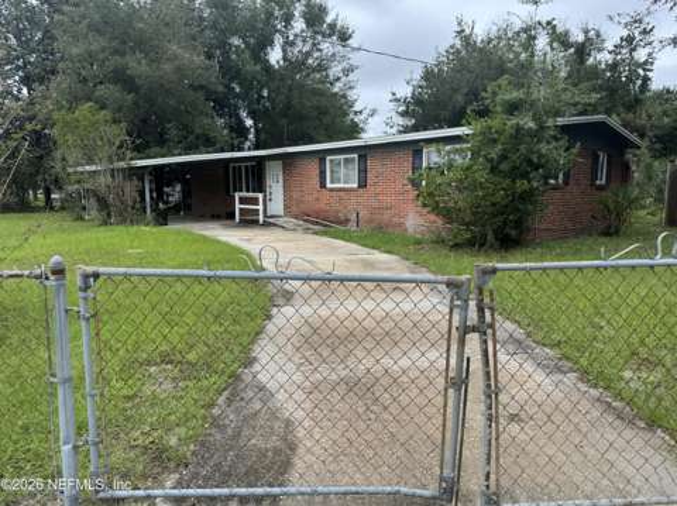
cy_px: 253
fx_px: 469
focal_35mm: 24
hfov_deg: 71.7
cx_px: 338
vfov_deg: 56.7
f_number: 1.78
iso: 80
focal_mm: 6.76
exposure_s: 1/1767
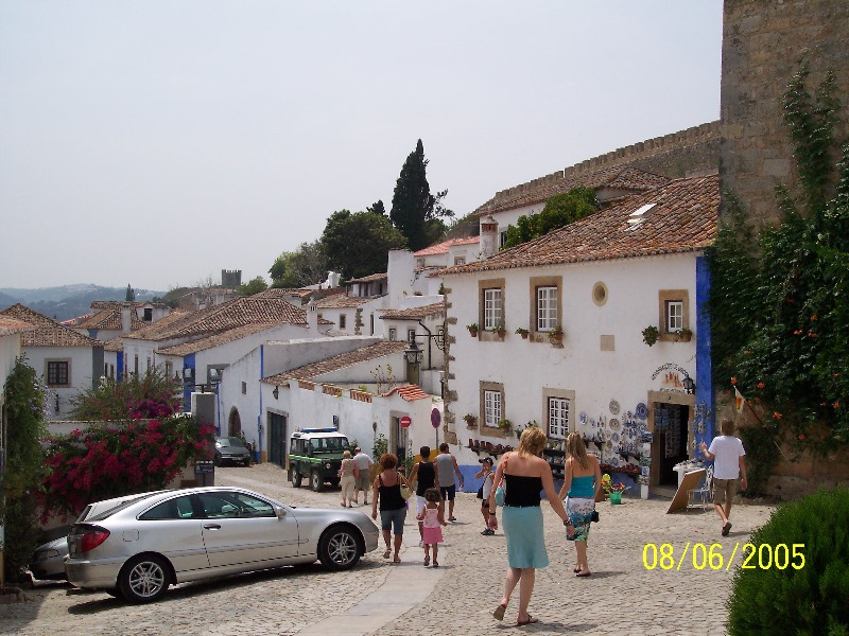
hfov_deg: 49.0
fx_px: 932
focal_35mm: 38
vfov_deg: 37.7
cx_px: 424
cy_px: 318
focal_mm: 8
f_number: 4.8
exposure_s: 1/1000
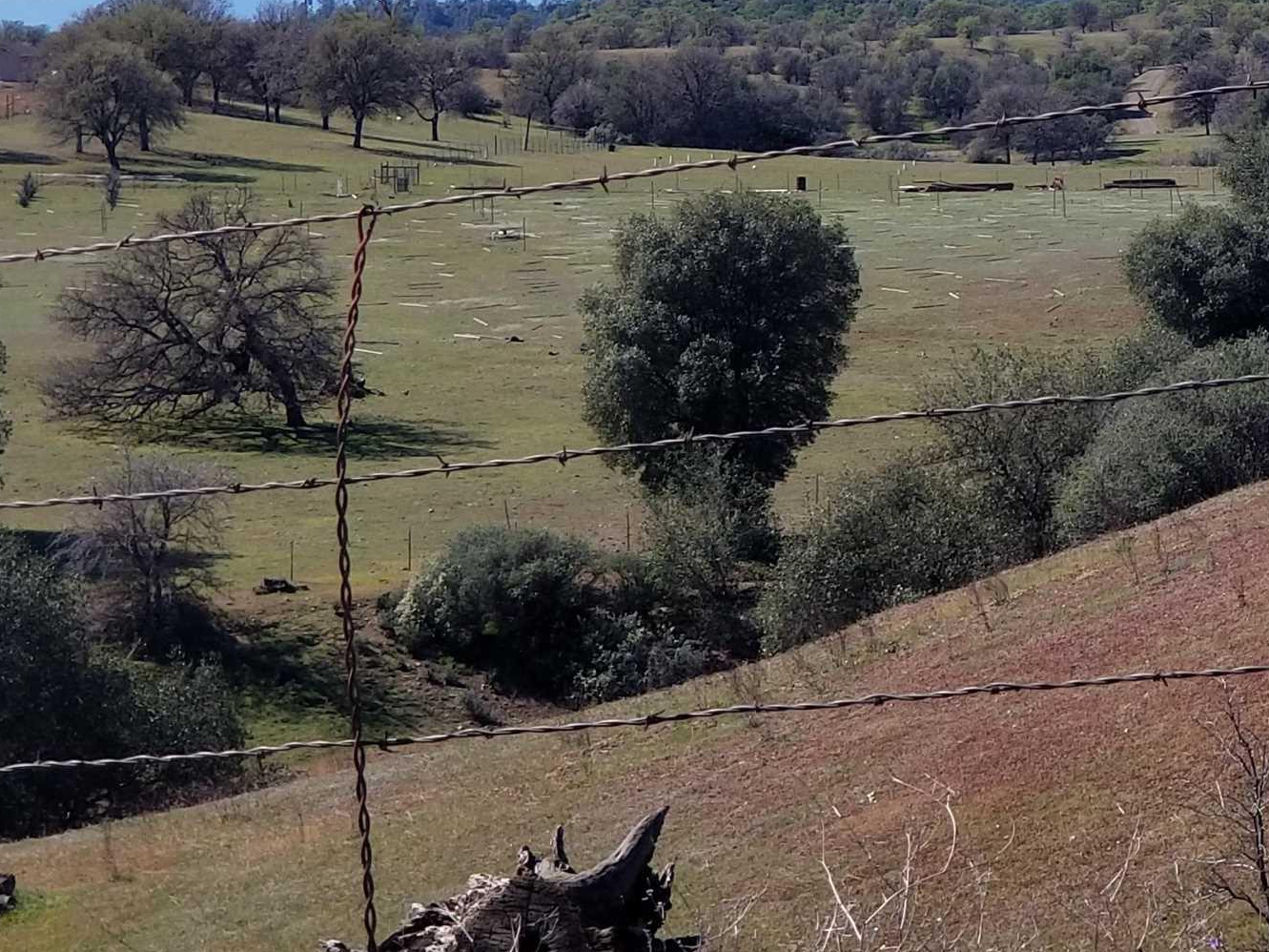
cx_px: 1359
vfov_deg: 12.3
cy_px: 132
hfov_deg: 16.0
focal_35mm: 120
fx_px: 4399
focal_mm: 6
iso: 25
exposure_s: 1/904
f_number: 2.4
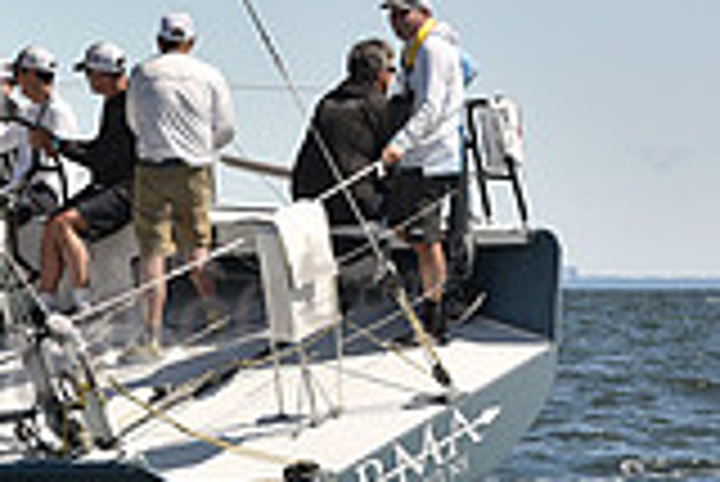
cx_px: -410
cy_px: 169
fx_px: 5084
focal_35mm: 254
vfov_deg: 5.4
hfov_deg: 7.9
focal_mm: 70
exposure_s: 1/800
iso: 250
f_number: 5
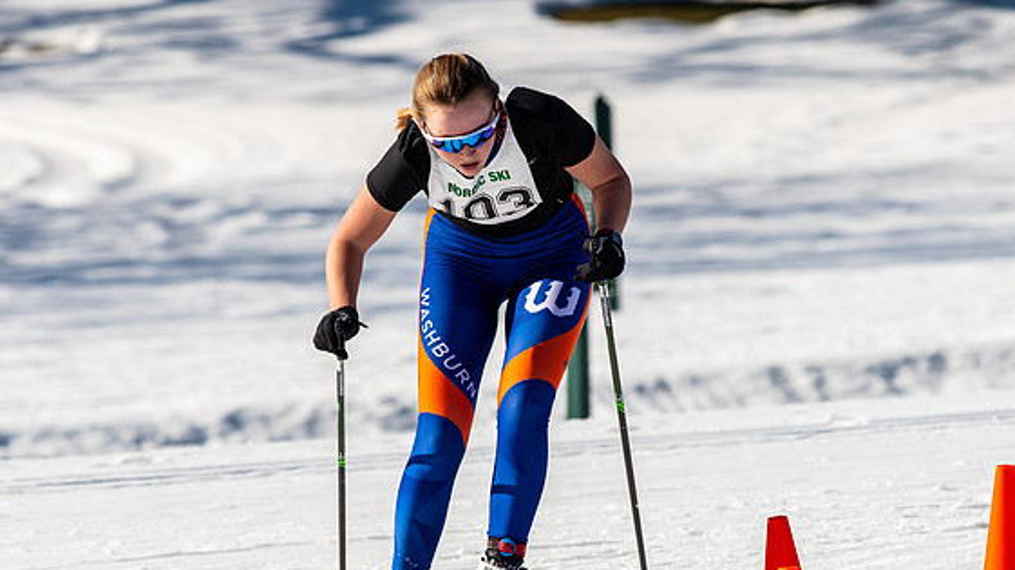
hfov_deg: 3.7
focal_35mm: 579
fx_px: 15576
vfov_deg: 2.1
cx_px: 526
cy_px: 296
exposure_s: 1/2000
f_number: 7.1
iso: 400
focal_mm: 300
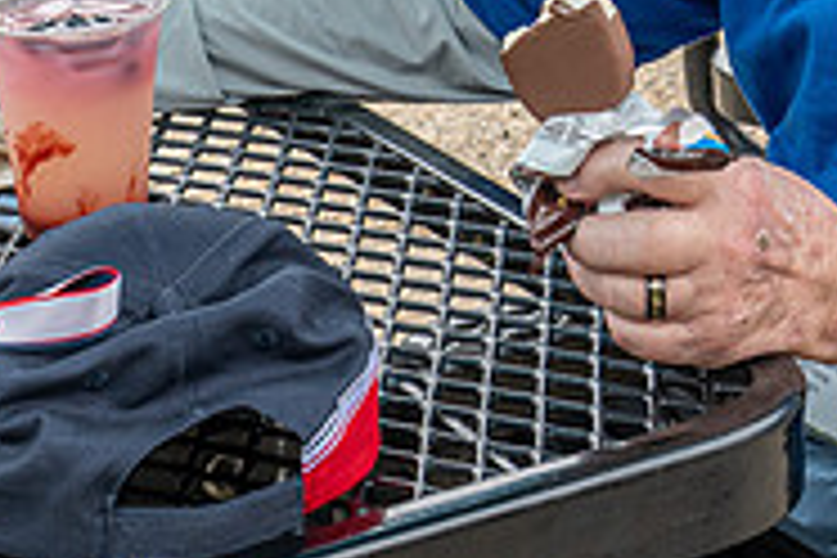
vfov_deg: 10.0
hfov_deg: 15.3
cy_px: -366
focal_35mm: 132
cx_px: 810
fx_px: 3069
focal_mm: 34
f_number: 7.1
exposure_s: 1/125
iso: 400
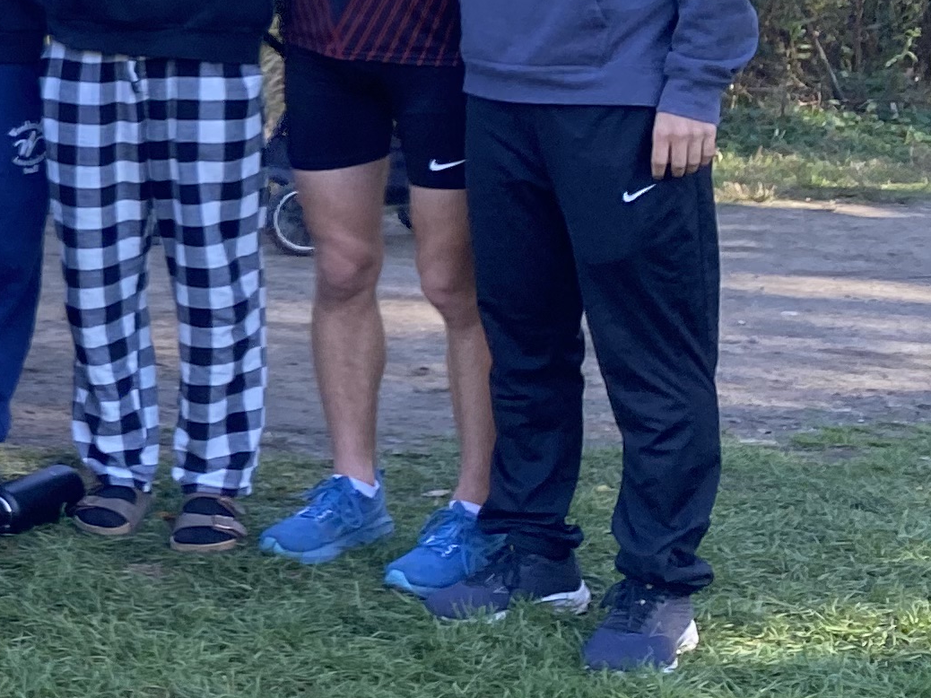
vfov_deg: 14.5
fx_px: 2716
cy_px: 83
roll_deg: -0.9
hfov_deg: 15.9
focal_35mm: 101
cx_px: -842
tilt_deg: -6.5
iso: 32
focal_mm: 4.25
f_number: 1.8
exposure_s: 1/343
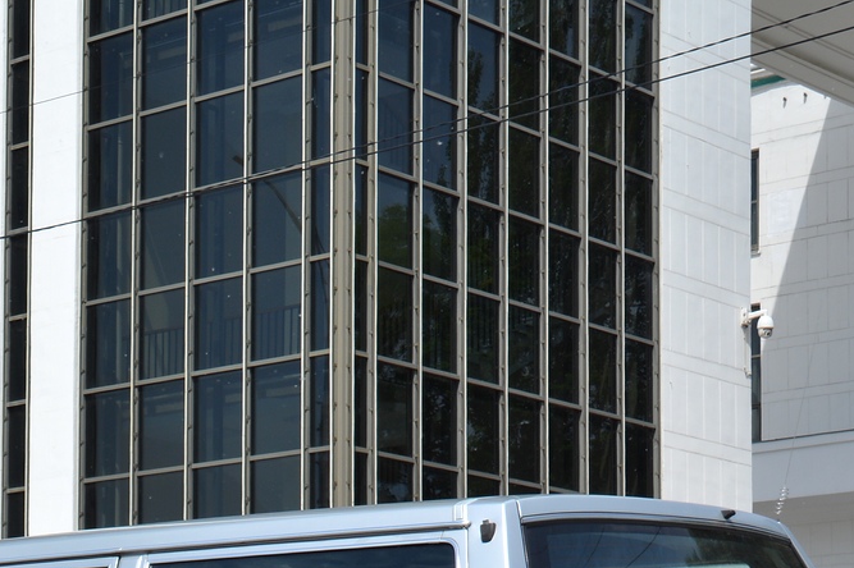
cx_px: 110
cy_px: 638
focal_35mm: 108
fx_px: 2561
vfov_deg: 12.4
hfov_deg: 18.7
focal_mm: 32
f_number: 8
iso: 100
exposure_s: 1/320
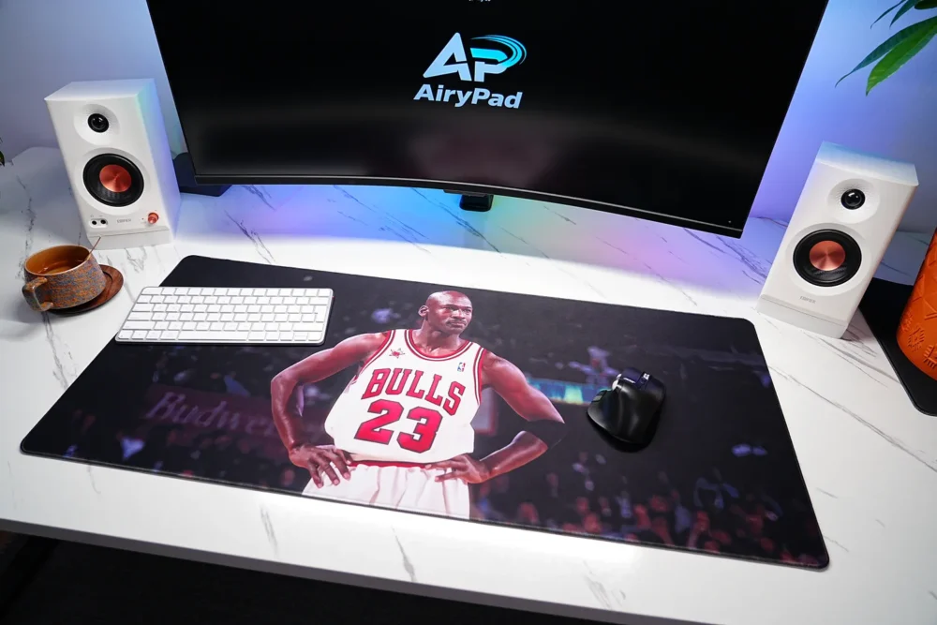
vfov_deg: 53.1
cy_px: 312
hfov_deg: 73.7
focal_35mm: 24
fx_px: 625
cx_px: 468
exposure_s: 1/80
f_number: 4
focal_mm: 24
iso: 640
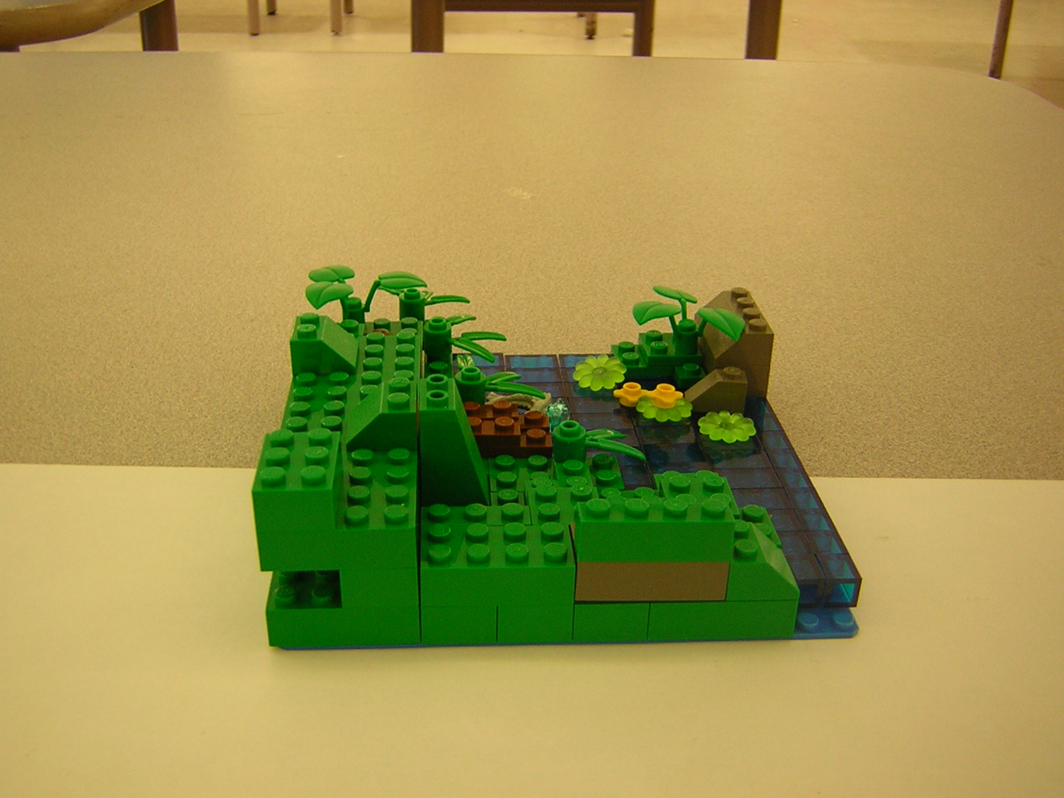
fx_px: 1229
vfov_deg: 36.0
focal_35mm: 40
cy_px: 399
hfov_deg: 46.8
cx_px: 532
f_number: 2.7
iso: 50
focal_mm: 5.2
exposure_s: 1/6.5
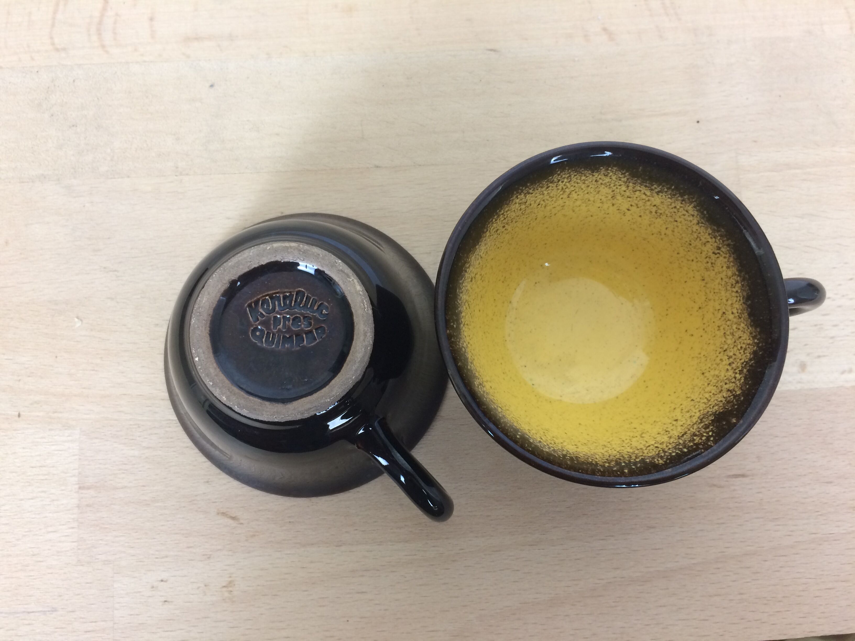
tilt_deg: -80.2
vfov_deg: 48.2
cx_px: 428
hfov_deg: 61.7
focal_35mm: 29
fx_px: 716
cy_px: 320
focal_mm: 4.15
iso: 125
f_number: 2.2
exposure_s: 1/33
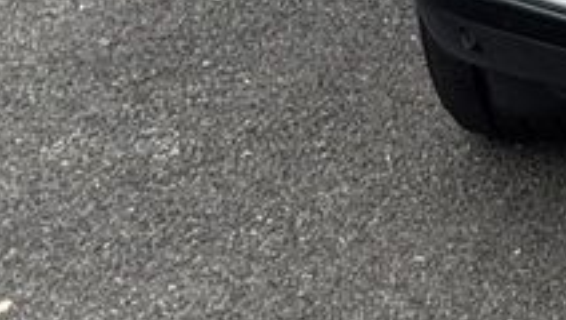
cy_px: -357
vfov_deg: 4.8
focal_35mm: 252
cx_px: 1265
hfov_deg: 8.0
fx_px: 3788
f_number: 1.78
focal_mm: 6.76
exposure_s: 1/1597
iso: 64
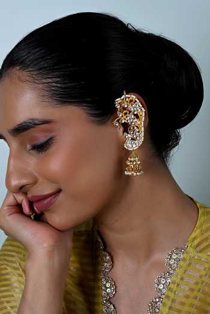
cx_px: 105
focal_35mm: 50
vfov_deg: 39.6
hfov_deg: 27.0
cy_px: 157
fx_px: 437
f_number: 11
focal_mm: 50
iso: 125
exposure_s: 1/125
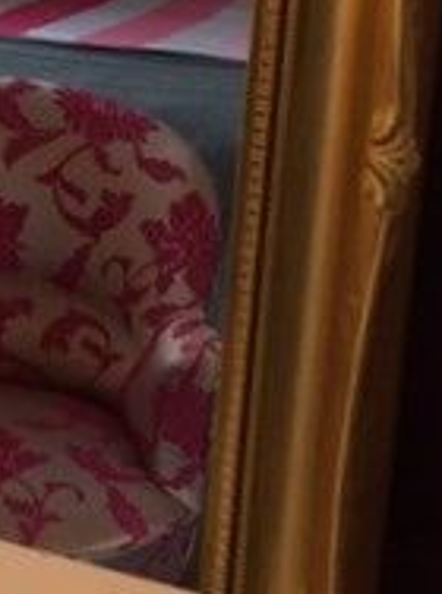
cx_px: -62
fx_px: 1573
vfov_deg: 20.9
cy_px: 68
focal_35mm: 92
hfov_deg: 15.5
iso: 64
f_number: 2.2
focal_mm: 4.15
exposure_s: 1/33
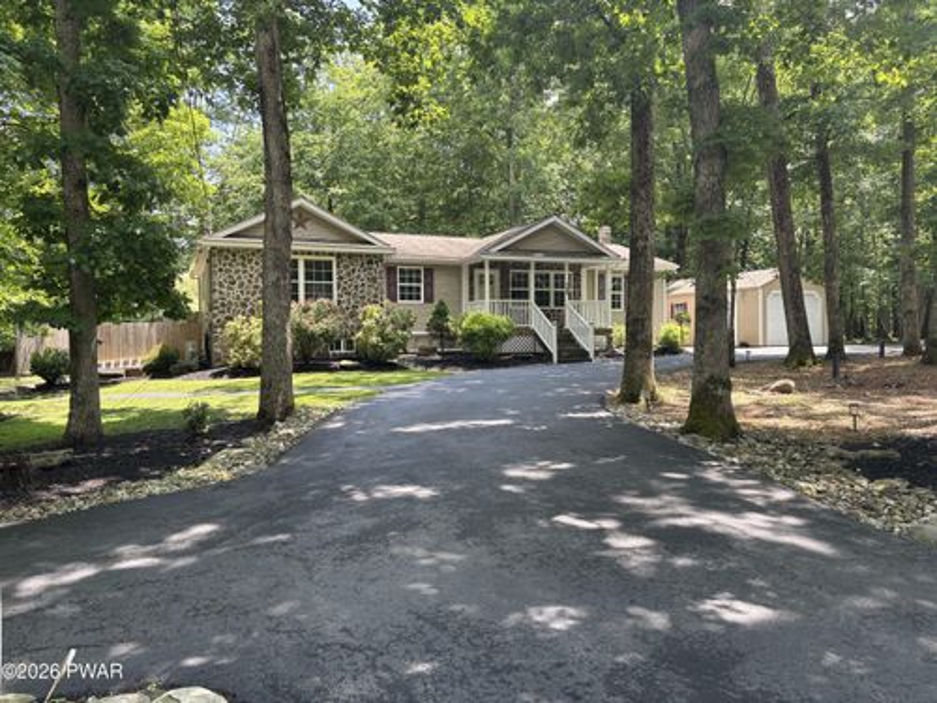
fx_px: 704
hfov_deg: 67.3
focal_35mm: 26
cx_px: 468
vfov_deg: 53.1
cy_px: 352
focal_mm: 5.96
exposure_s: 1/286
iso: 50
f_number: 1.6
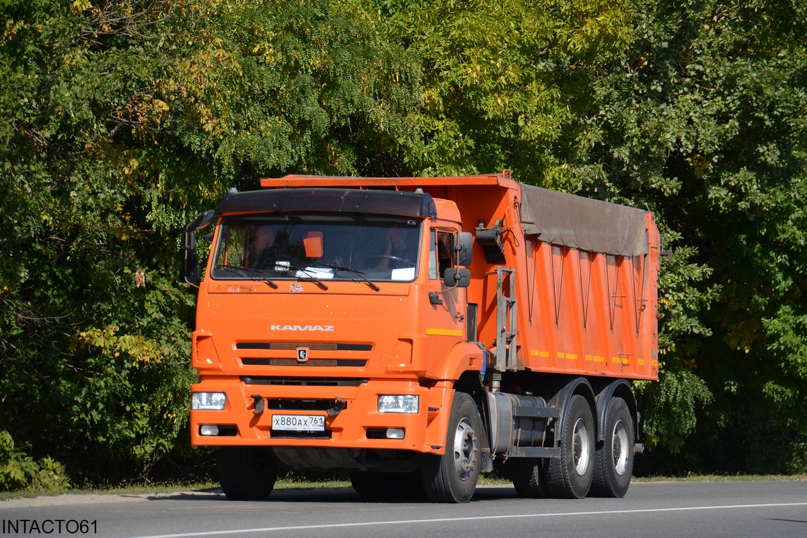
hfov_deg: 15.2
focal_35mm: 135
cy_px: 269
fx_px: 3025
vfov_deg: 10.2
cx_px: 404
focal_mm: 90
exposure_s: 1/1600
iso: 400
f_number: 6.3
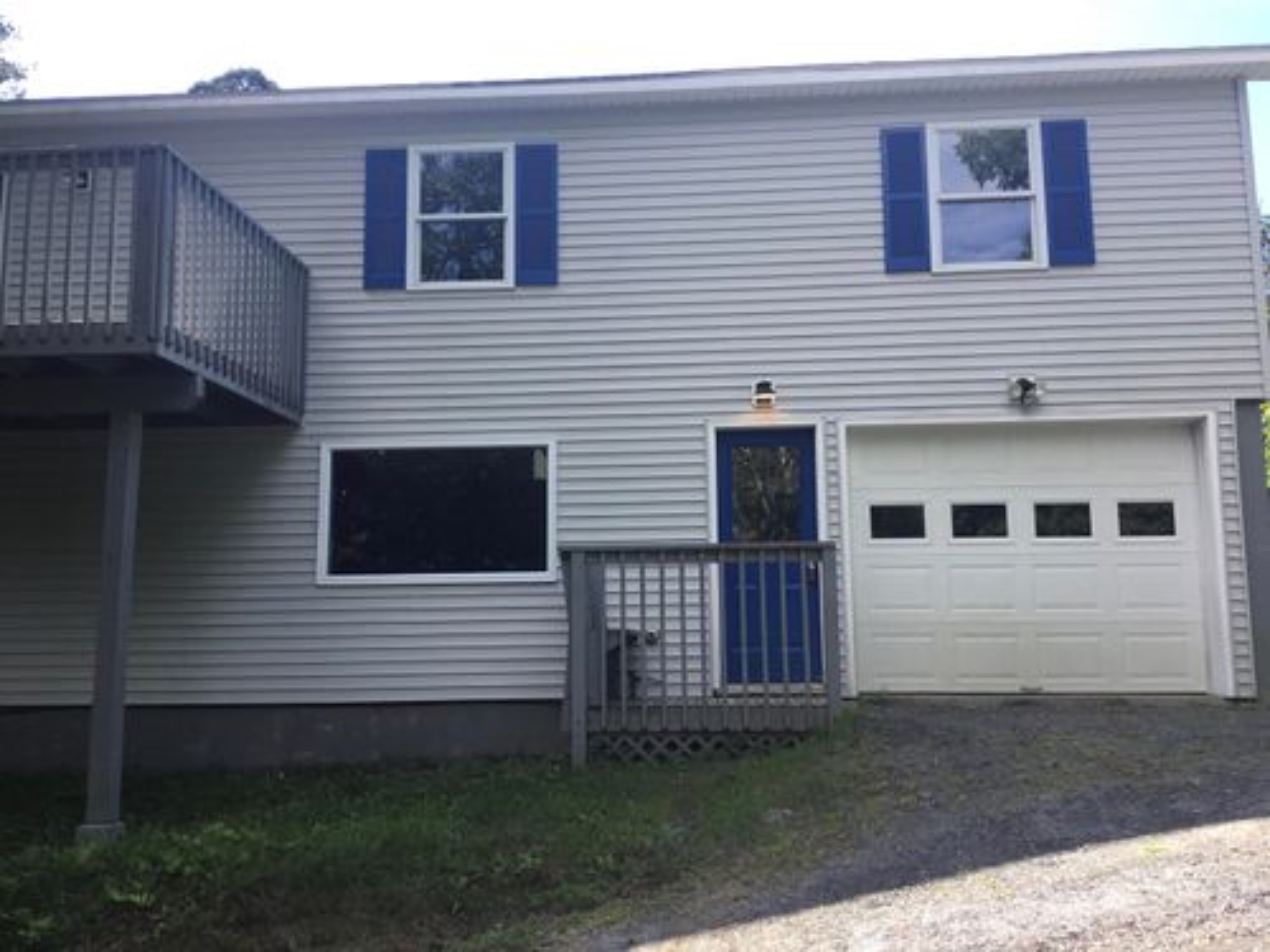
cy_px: 476
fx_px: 1137
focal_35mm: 31
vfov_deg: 45.4
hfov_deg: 58.4
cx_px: 635
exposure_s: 1/275
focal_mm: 3.3
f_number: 2.4
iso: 25
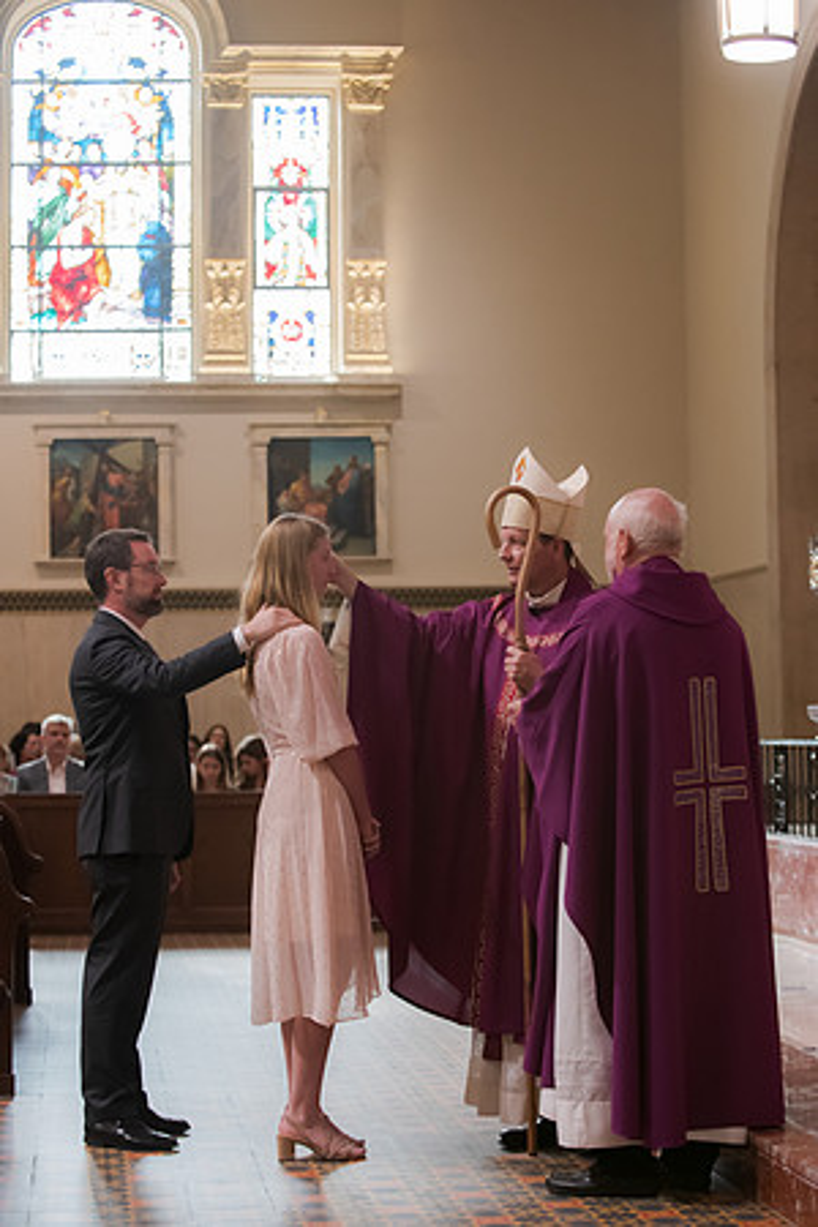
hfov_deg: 16.3
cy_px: 614
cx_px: 409
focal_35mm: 84
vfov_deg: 24.2
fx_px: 2863
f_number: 4.5
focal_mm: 70
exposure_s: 1/200
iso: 2000
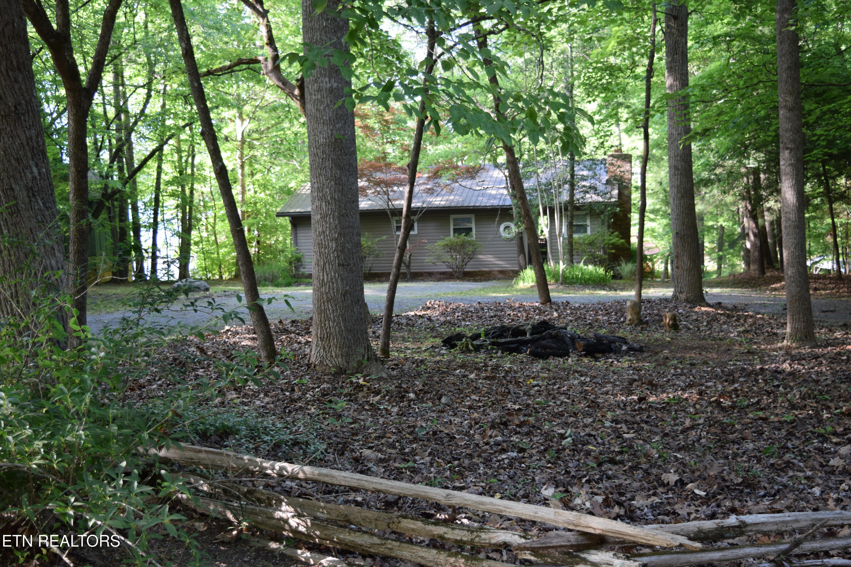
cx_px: 426
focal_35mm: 44
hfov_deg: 45.0
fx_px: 1028
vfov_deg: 30.8
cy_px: 284
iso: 400
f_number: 4.5
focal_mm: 29
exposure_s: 1/80
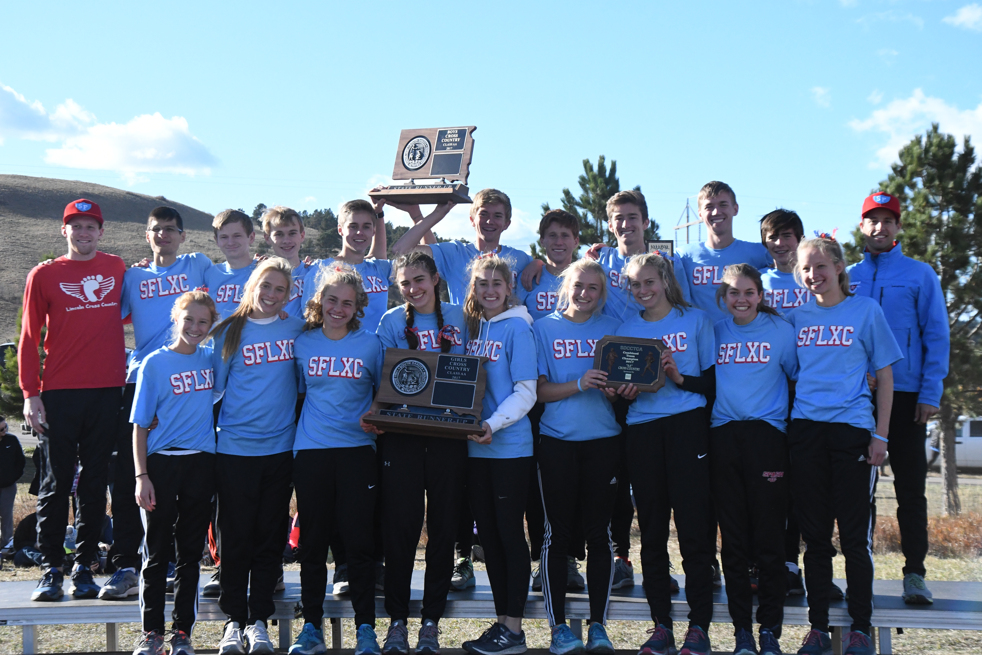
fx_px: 1964
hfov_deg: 28.1
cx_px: 491
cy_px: 328
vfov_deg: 18.9
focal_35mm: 72
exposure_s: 1/3200
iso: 2500
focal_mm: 48
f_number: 8
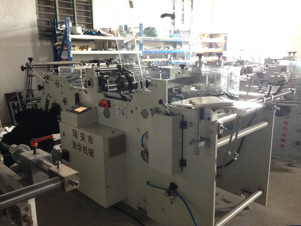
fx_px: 287
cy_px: 113
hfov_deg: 55.4
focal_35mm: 33
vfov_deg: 42.9
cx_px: 150
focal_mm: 4.12
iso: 250
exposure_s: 1/20
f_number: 2.4
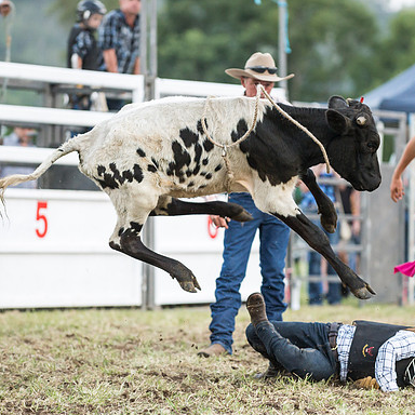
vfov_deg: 7.2
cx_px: 226
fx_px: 3310
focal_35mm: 244
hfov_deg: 7.2
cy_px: 208
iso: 2500
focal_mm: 190
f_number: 3.2
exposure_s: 1/640
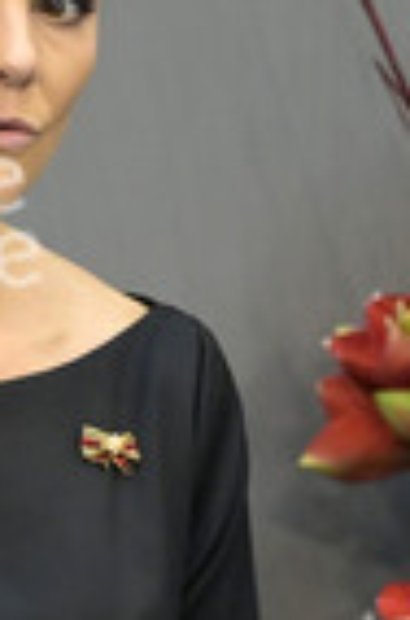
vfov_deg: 1.8
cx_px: -57
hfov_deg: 1.2
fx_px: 19346
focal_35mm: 1127
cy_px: 480
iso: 10000
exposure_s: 1/320
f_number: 5.6
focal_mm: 400
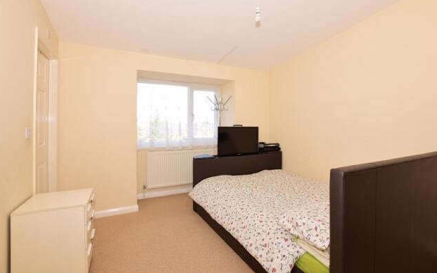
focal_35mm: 16
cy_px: 124
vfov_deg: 71.1
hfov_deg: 97.8
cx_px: 225
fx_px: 191
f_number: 6.3
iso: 400
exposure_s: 1/200
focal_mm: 10
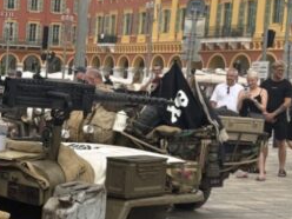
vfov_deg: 14.9
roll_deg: -3.2
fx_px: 835
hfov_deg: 19.0
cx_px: -35
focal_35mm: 99
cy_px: 154
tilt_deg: -5.2
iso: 80
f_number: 1.78
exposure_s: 1/4975
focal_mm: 6.76
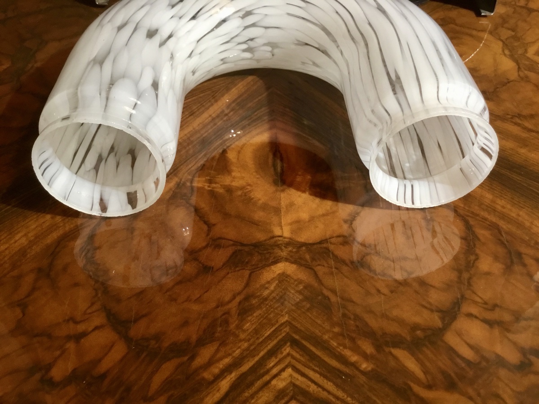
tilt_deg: -46.2
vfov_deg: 45.4
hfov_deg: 58.4
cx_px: 270
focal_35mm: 31
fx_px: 483
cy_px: 202
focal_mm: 3.3
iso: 125
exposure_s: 1/33
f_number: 2.4
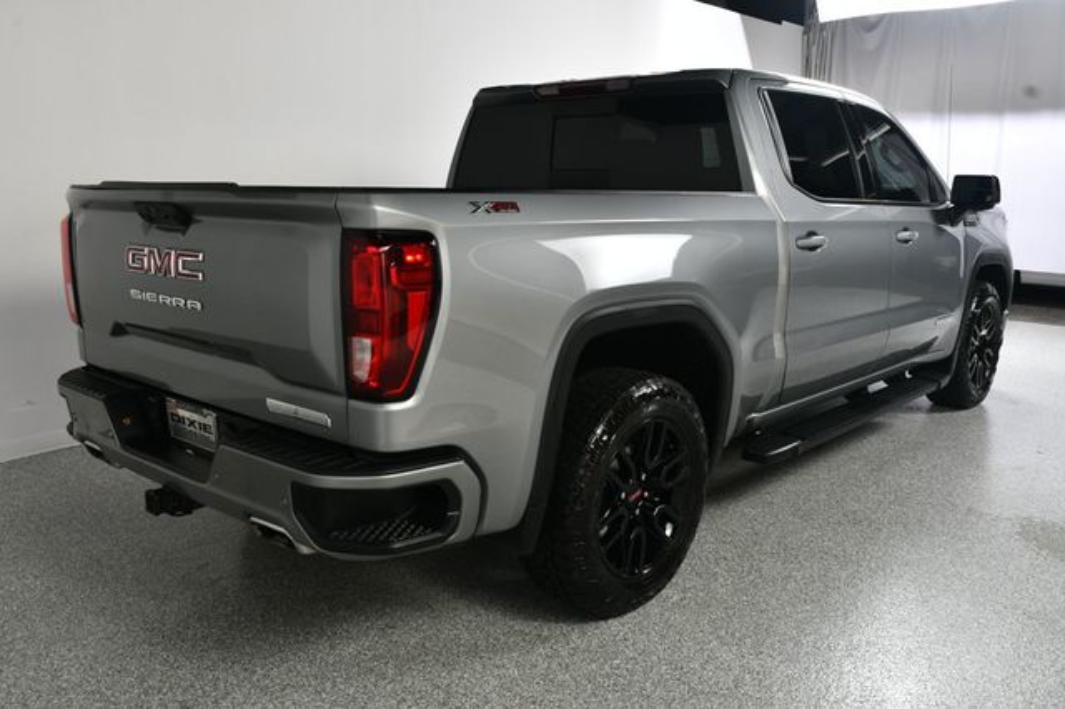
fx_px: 887
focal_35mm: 30
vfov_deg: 43.6
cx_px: 532
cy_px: 354
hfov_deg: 62.0
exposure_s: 1/160
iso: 100
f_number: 10
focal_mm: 20
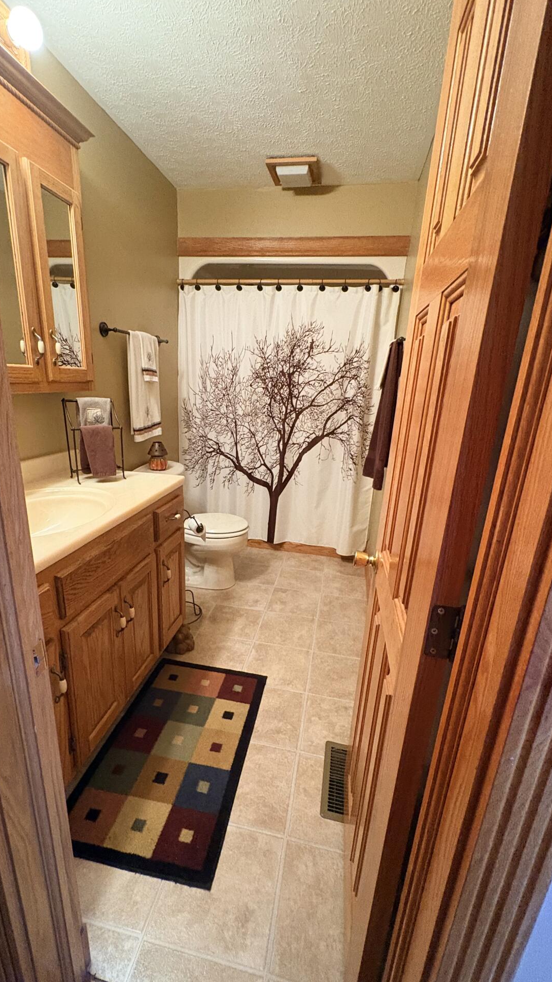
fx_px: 417
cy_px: 509
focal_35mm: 16
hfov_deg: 67.0
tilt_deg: -16.6
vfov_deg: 99.3
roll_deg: -2.5
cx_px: 265
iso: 800
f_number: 2.2
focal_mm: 2.22
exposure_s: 1/60
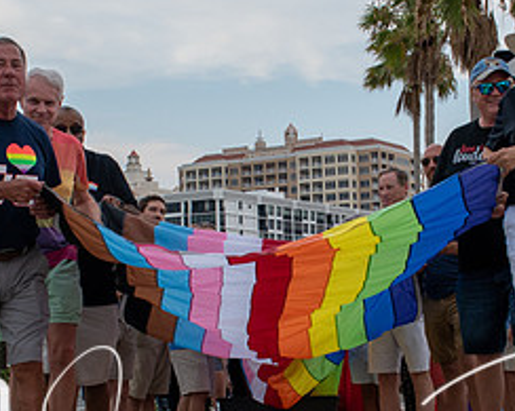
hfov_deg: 22.0
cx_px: 310
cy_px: 265
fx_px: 1326
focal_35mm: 87
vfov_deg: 17.6
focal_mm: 26
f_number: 8
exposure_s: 1/250
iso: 320
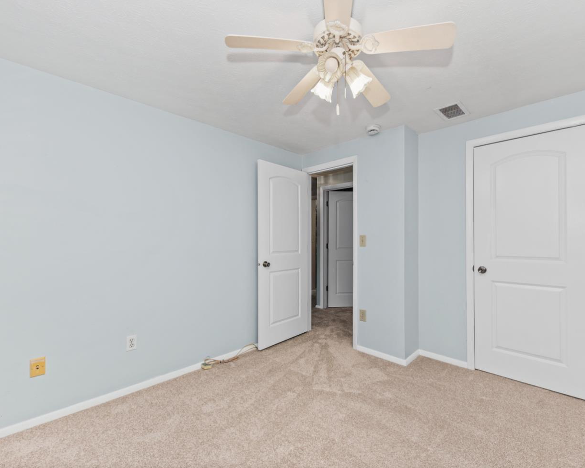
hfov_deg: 96.5
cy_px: 232
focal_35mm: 15
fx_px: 260
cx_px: 320
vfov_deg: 84.0
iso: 400
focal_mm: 13
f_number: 5.6
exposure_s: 1/30
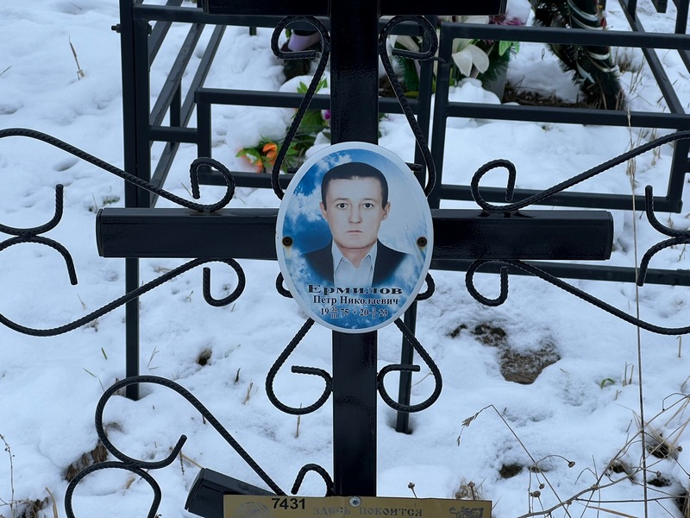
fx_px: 1535
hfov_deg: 25.3
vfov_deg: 19.1
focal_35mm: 77
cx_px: 345
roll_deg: +0.8
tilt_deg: -25.0
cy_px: 259
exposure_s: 1/137
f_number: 2.8
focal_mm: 9
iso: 32
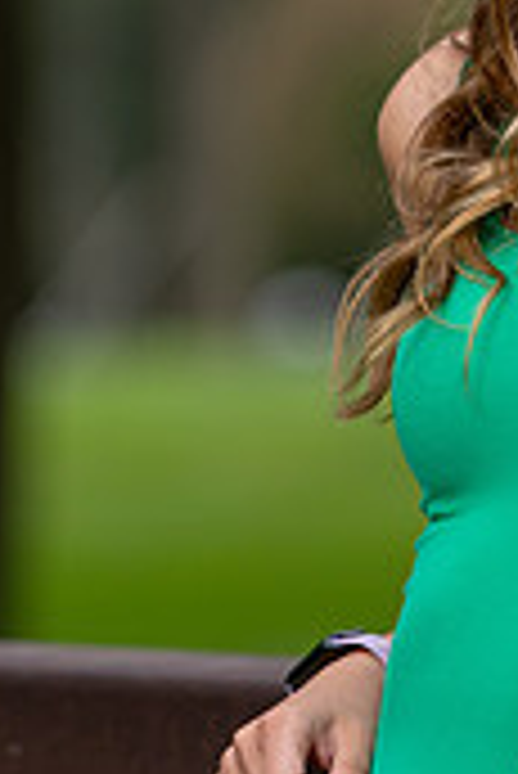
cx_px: 662
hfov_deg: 3.5
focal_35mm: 392
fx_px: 8443
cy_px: 216
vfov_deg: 5.3
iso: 160
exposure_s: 1/250
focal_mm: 150
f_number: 3.2
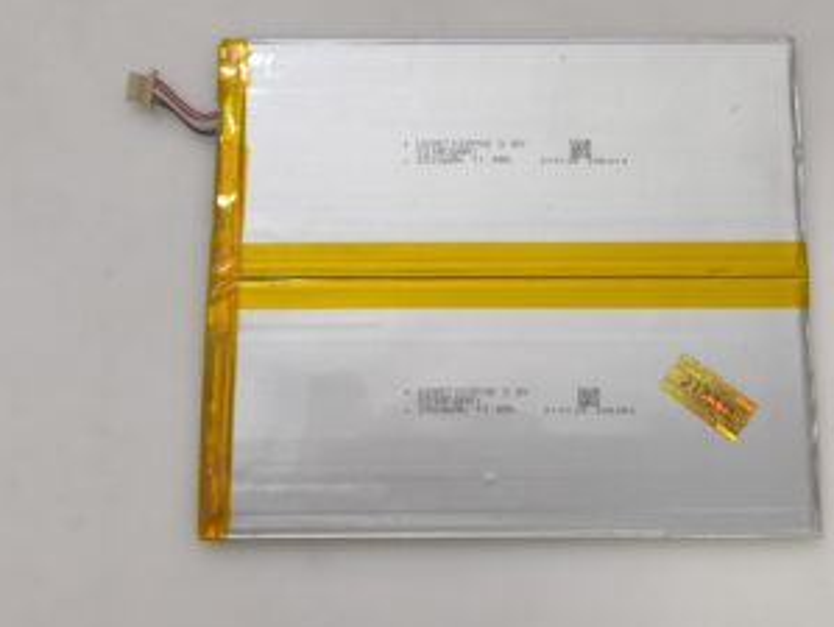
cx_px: 477
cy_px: 297
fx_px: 989
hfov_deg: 45.6
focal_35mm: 41
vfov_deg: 35.2
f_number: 1.6
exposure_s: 1/50
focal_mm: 6.57
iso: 320
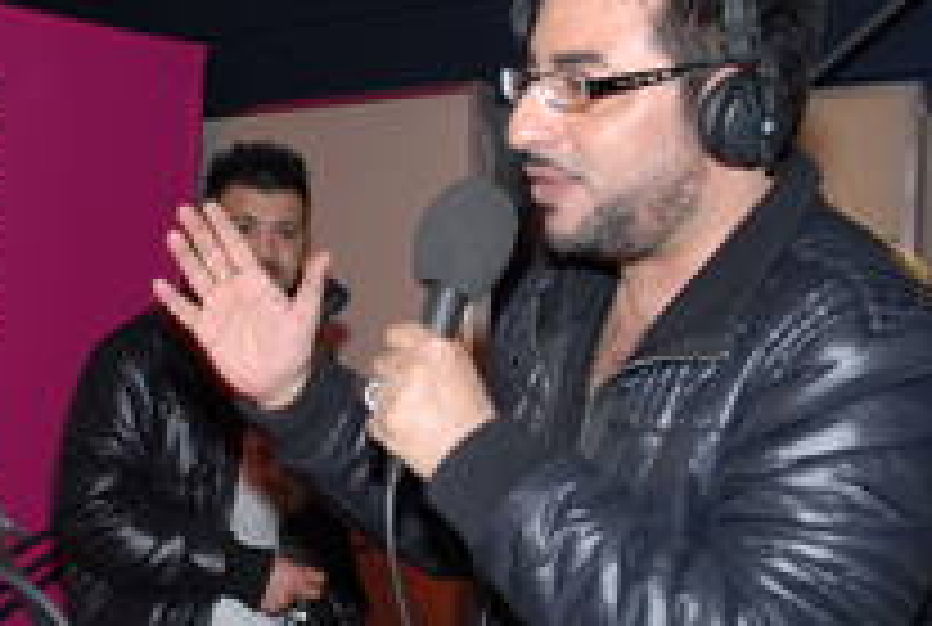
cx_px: 86
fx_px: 1894
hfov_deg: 26.7
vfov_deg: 18.7
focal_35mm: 73
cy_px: 410
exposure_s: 1/60
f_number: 5.6
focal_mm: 24
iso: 400
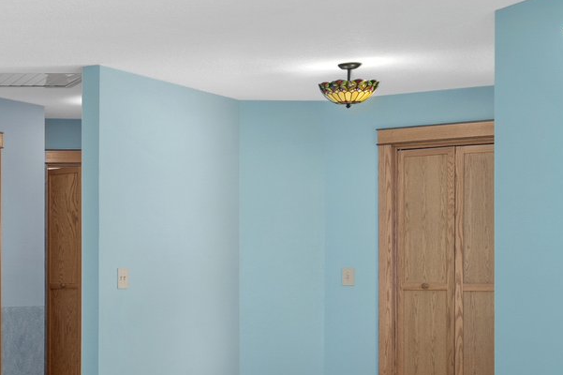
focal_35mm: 75
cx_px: -257
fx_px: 1172
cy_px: 285
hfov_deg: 22.6
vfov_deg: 18.0
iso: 320
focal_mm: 22
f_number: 8
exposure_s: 1/3
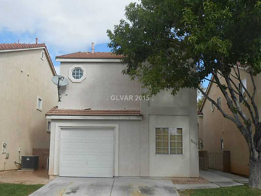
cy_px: 98
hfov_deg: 67.3
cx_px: 130
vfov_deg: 53.1
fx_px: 196
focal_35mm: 26
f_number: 3.5
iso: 80
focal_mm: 4.6
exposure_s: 1/640
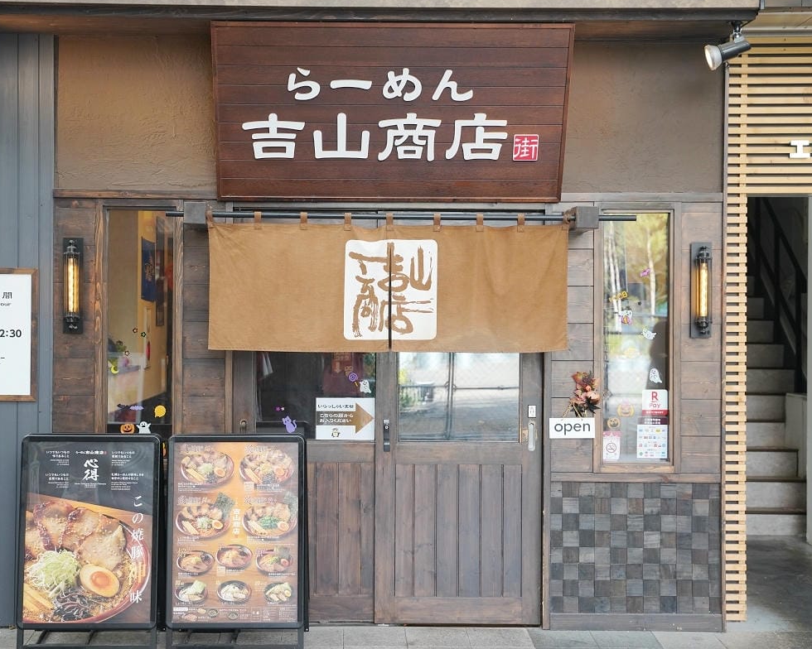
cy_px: 319
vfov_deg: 28.1
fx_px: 1298
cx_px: 357
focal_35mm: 54
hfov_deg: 34.7
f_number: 4
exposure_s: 1/160
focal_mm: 47
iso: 1000
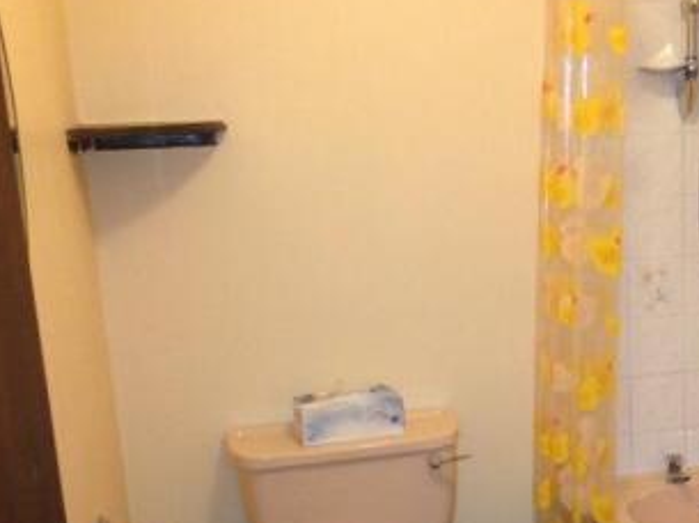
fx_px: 1351
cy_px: 435
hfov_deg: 28.0
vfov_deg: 21.6
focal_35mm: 67
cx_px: 613
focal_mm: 4.28
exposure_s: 1/20
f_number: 2.4
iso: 250
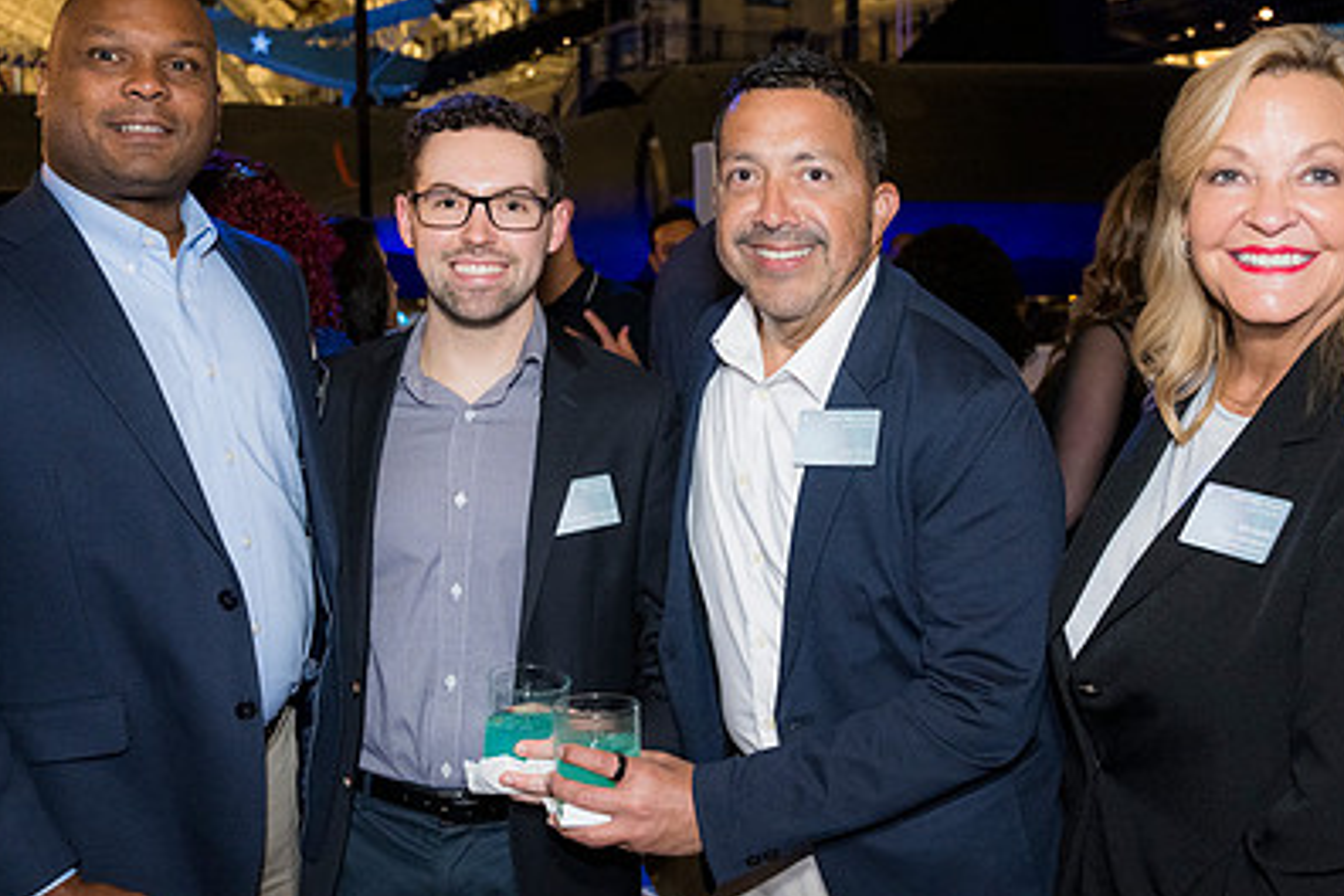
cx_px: 665
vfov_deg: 32.6
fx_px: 1531
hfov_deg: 47.4
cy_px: 382
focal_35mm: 41
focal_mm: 28
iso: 3200
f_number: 4
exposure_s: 1/160
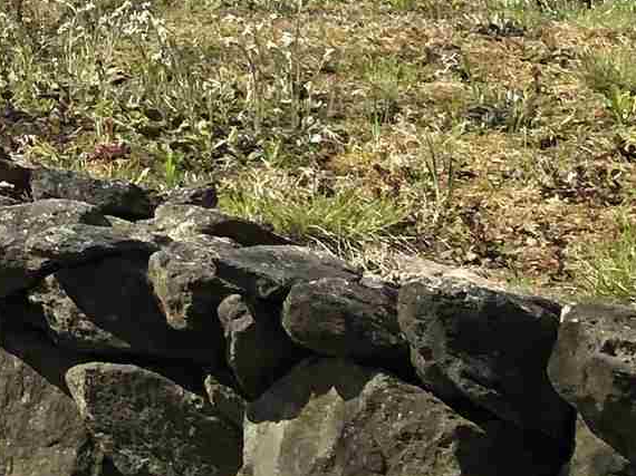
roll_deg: -2.5
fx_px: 2773
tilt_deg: +0.1
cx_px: -958
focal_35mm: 151
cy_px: -489
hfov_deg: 10.8
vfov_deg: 9.2
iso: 20
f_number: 1.8
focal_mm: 3.99
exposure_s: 1/1548
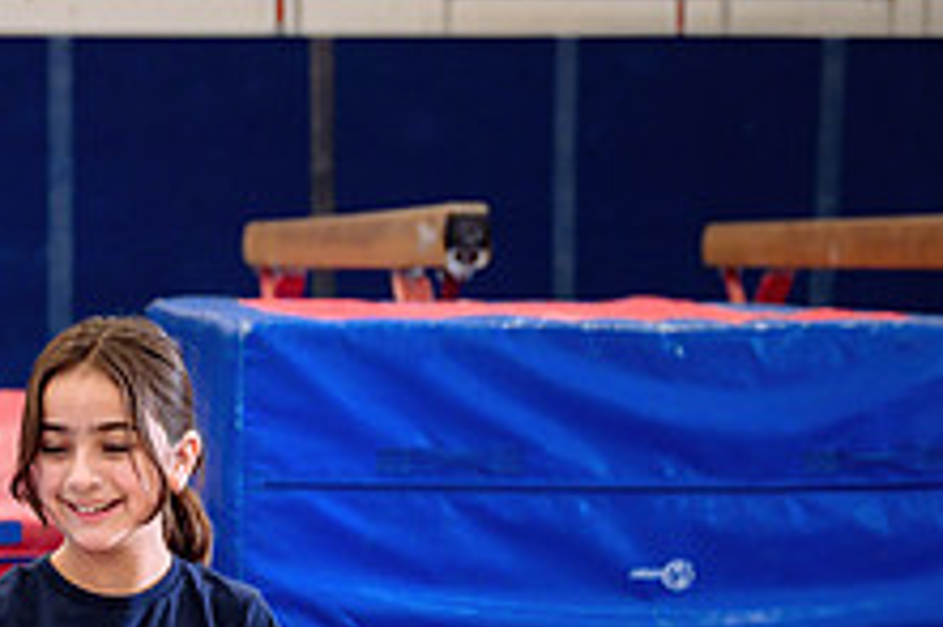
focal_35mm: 144
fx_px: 3769
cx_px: 26
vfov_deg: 9.4
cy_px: 698
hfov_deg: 14.1
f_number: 3.5
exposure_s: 1/160
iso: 800
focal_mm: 48
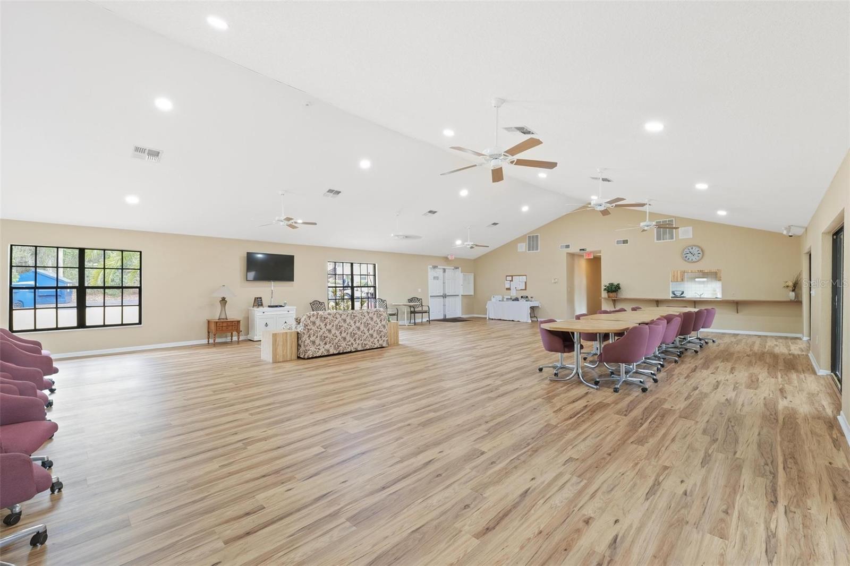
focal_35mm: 15
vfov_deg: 77.3
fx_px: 354
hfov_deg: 100.4
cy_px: 283
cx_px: 425
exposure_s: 1/2.5
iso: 400
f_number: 8
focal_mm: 15
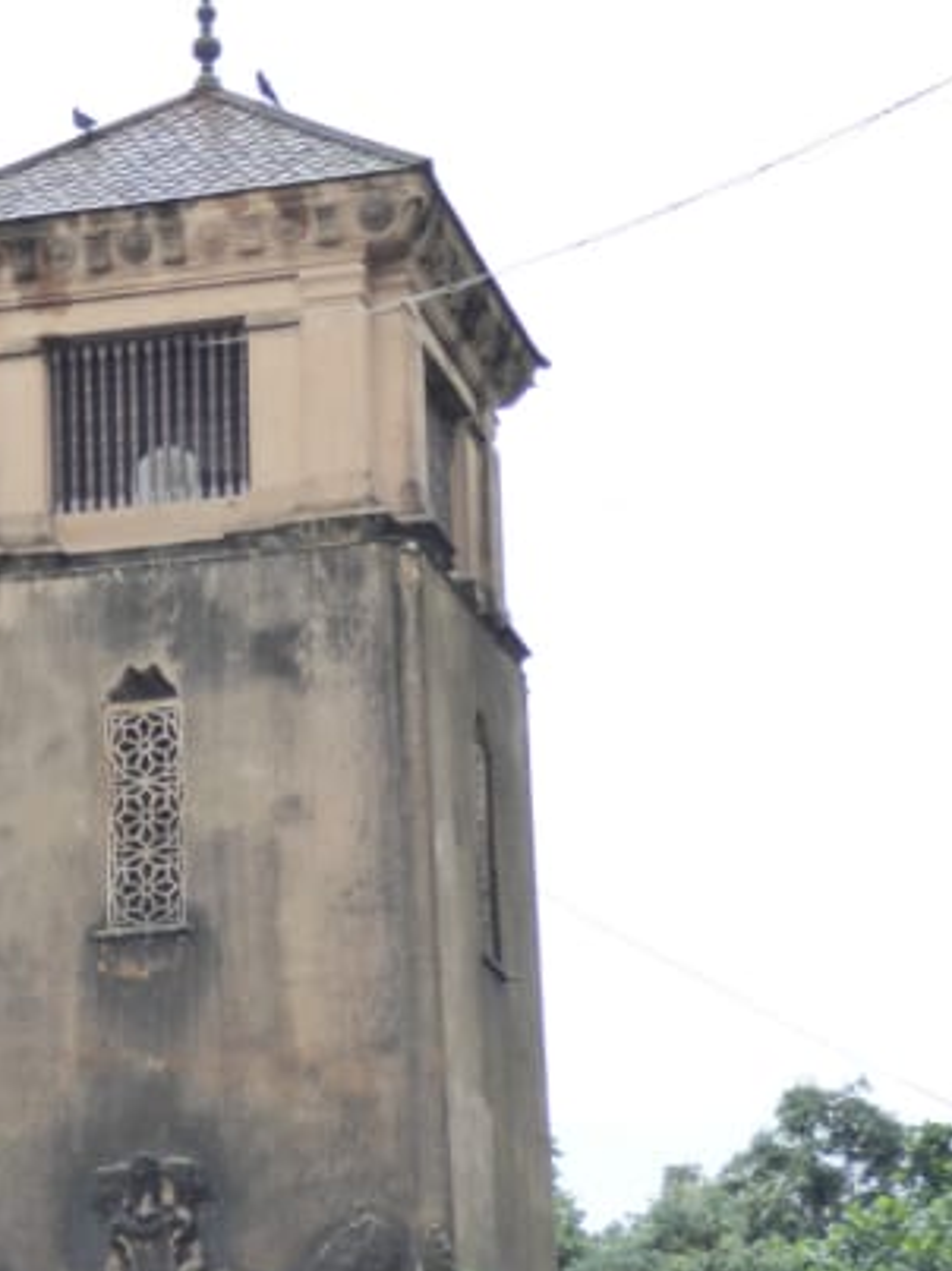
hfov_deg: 9.9
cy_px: 1198
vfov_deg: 13.1
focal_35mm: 149
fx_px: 5467
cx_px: 136
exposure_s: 1/100
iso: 160
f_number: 4.5
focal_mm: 12.5
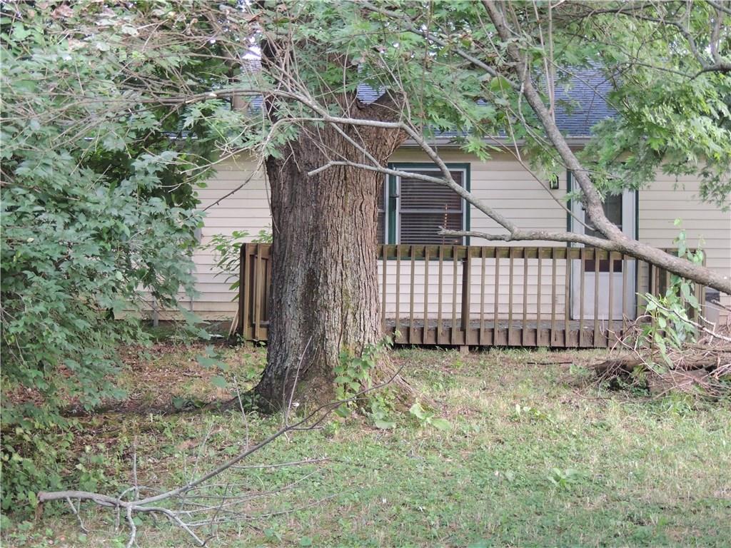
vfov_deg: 21.0
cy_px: 274
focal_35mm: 70
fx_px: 1478
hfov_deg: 27.8
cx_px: 366
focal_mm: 12.4
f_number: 3.9
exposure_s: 1/25
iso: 400
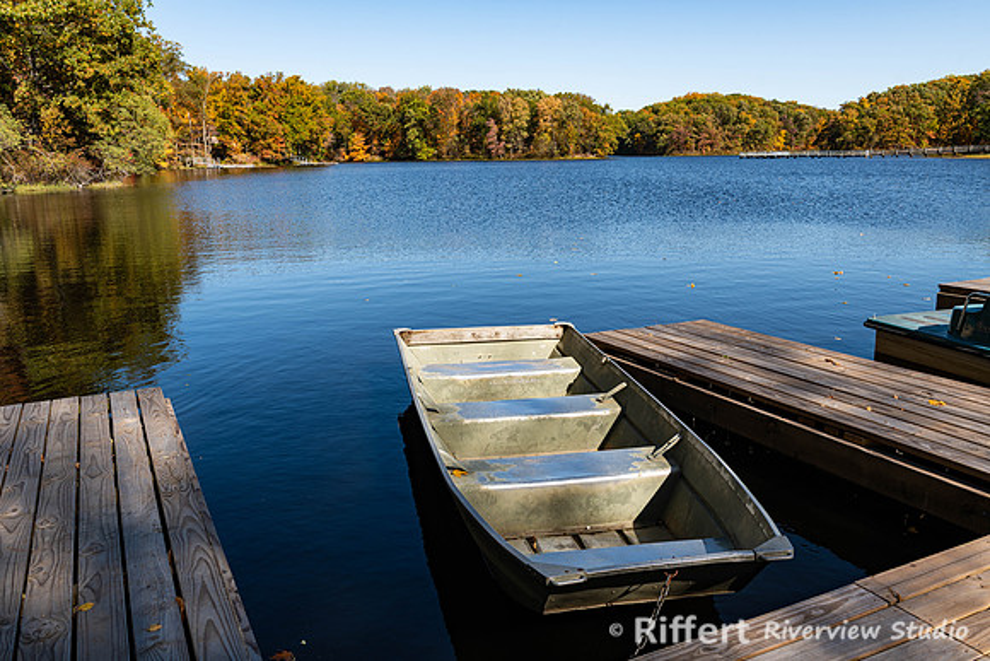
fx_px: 853
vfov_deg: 42.3
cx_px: 495
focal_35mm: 31
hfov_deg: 60.3
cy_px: 330
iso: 64
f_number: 8
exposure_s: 1/160
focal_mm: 31
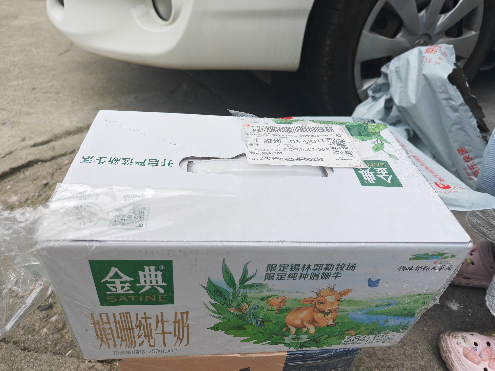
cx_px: 248
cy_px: 186
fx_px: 343
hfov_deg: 71.6
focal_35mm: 24
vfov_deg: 56.8
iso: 50
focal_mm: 6.67
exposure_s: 1/540
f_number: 1.95
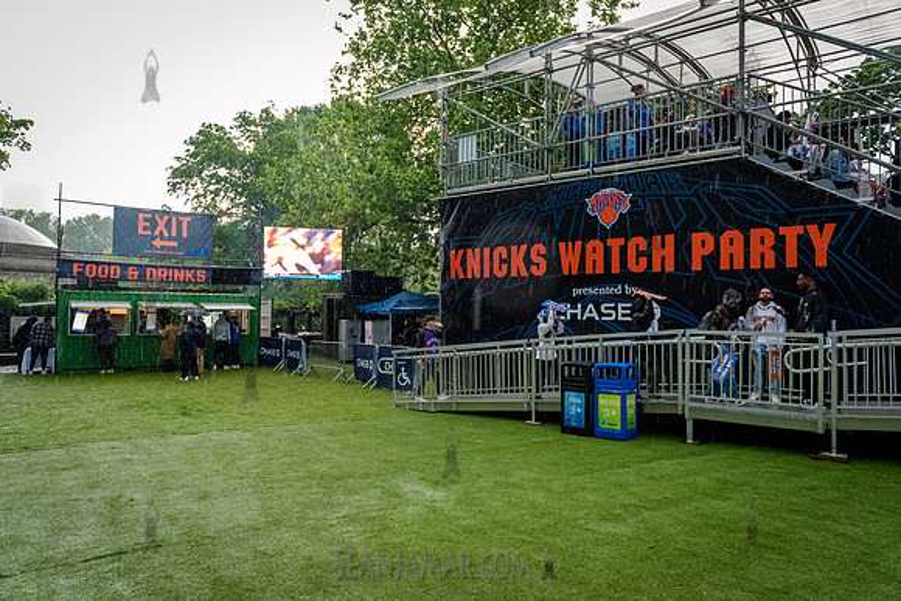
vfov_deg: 53.1
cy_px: 300
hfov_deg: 73.7
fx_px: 601
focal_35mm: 24
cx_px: 450
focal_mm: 24
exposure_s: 1/250
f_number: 4
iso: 6400
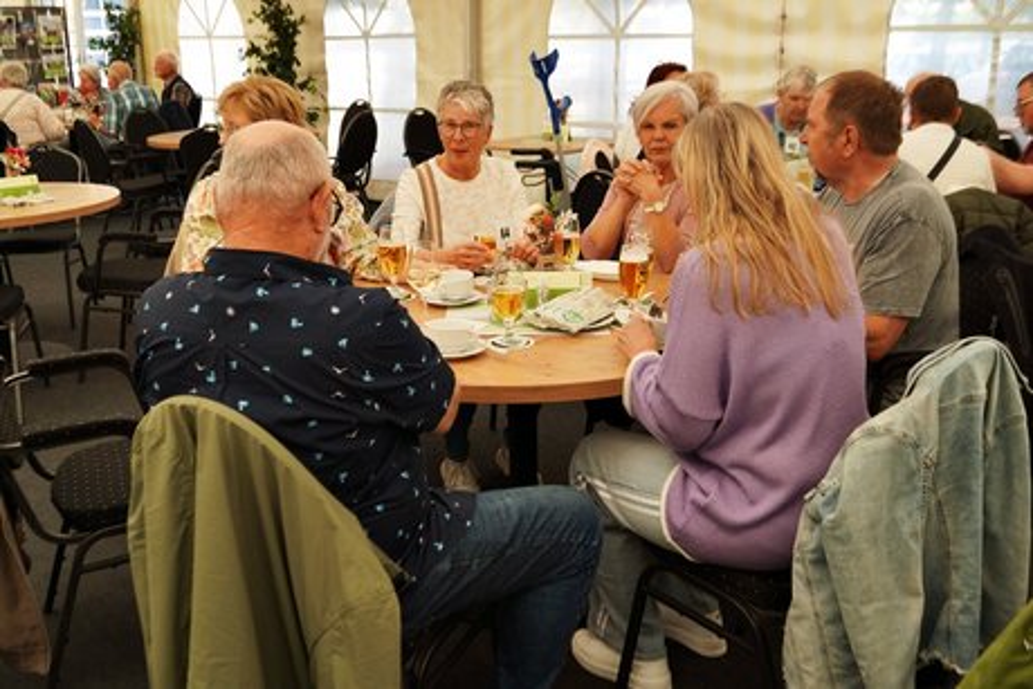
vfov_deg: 36.9
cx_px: 516
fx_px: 1033
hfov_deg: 53.1
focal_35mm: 36
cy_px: 344
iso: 100
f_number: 5
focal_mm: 24
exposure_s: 1/100
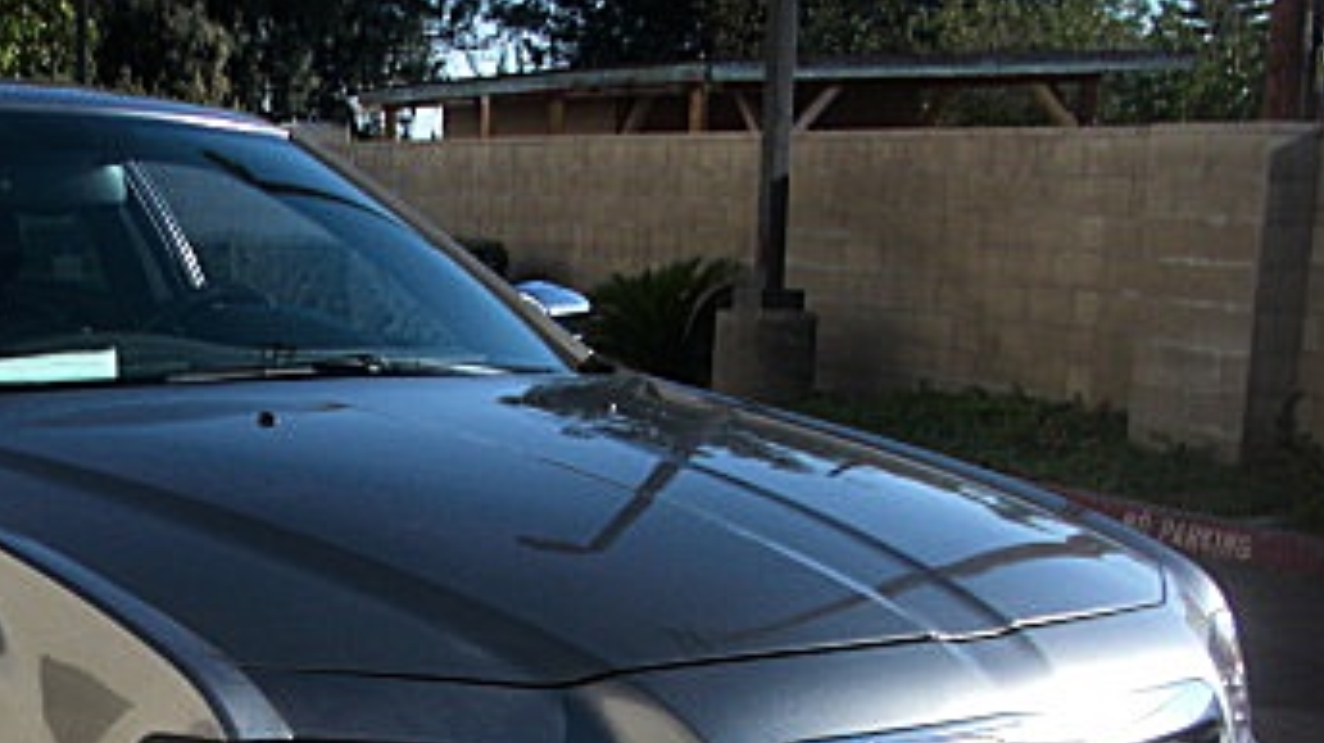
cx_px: 173
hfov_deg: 28.1
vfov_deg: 16.0
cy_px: 843
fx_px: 2561
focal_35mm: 73
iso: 50
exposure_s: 1/500
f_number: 2.8
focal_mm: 6.3
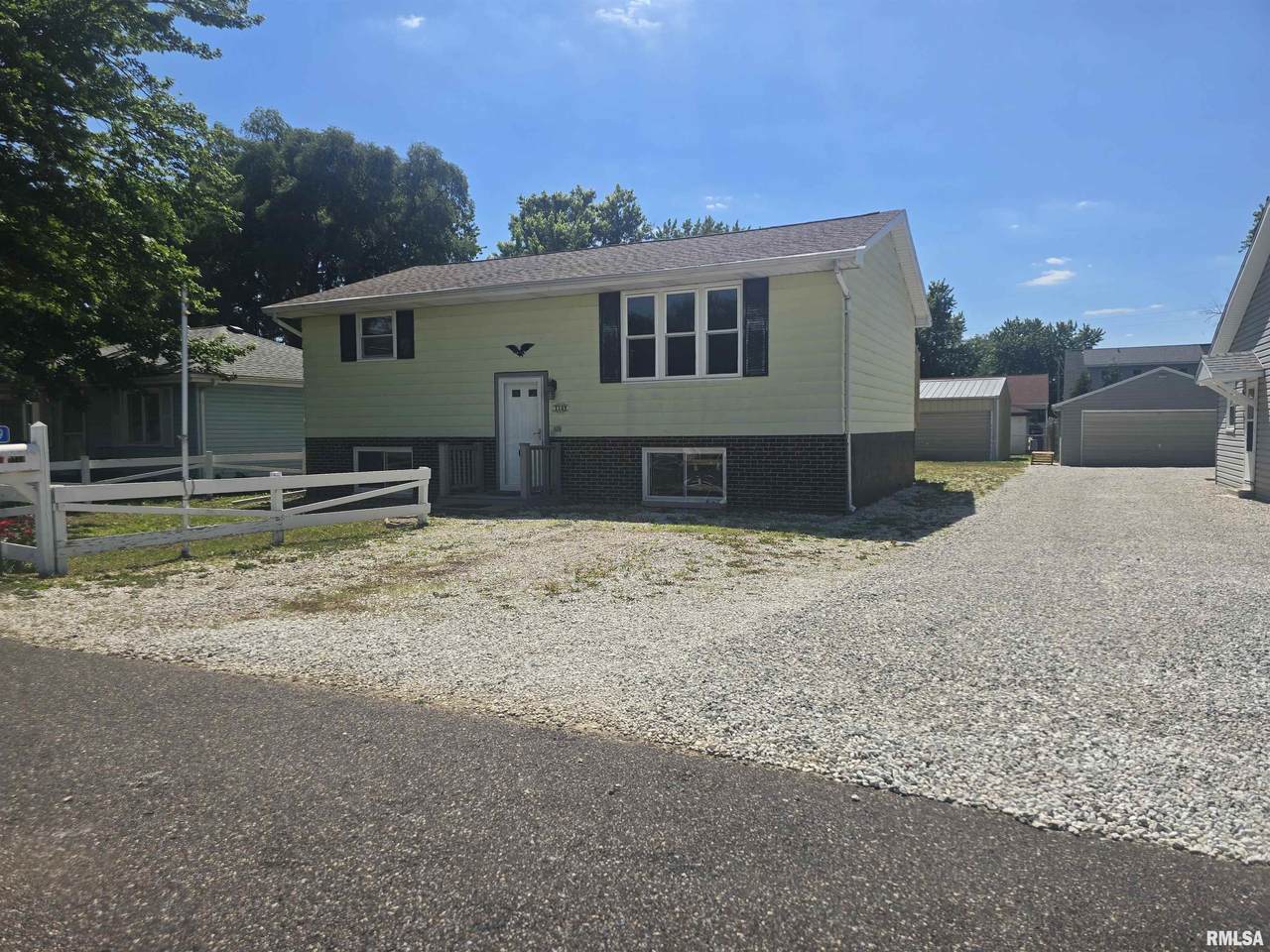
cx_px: 635
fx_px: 844
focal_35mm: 23
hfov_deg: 73.9
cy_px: 476
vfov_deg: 58.9
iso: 12
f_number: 1.7
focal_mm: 6.3
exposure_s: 1/1139
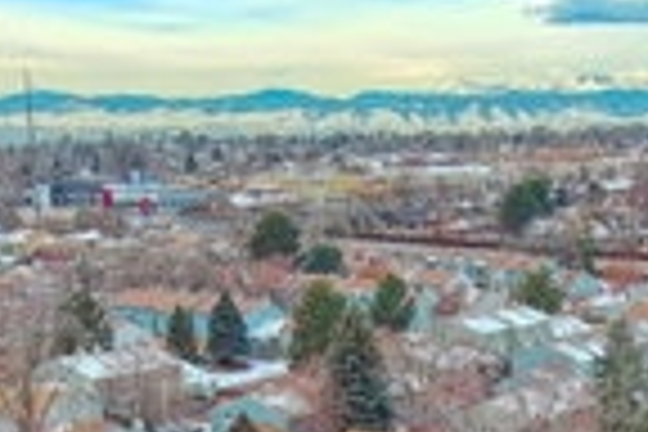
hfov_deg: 20.7
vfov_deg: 13.5
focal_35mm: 97
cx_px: 536
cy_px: 594
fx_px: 1746
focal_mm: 10.6
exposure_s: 1/1115
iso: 100
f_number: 2.8
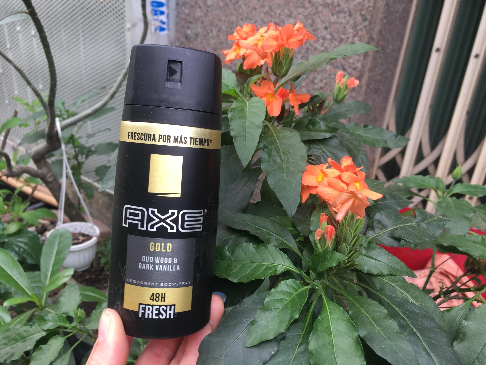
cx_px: 243
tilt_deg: -23.9
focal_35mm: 29
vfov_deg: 48.2
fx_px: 407
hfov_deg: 61.7
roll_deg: -6.1
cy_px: 182
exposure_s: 1/110
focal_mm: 4.15
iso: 32
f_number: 2.2
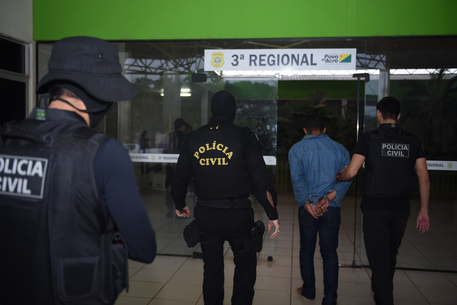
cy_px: 152
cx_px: 228
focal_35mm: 35
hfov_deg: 54.4
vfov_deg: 37.9
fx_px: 444
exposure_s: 1/160
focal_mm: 35
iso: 400
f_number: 2.8
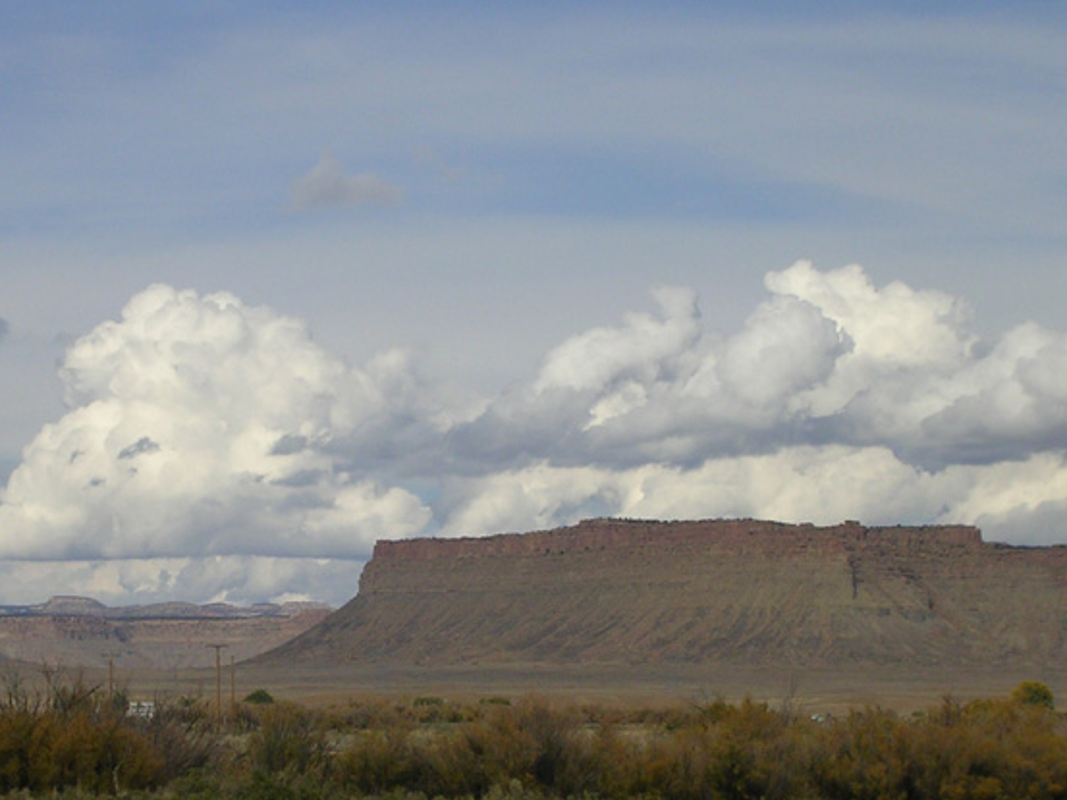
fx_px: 4902
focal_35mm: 159
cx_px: 309
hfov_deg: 12.4
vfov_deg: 9.3
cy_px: 551
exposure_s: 1/870
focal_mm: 16.7
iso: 50
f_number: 4.8
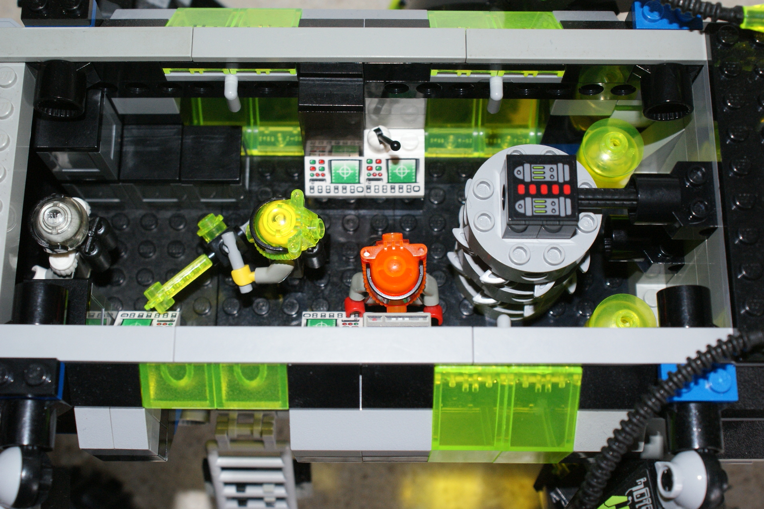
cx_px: 382
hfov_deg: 37.9
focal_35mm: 52
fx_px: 1114
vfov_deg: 25.8
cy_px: 254
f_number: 6.3
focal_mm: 35
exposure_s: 1/60
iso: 400
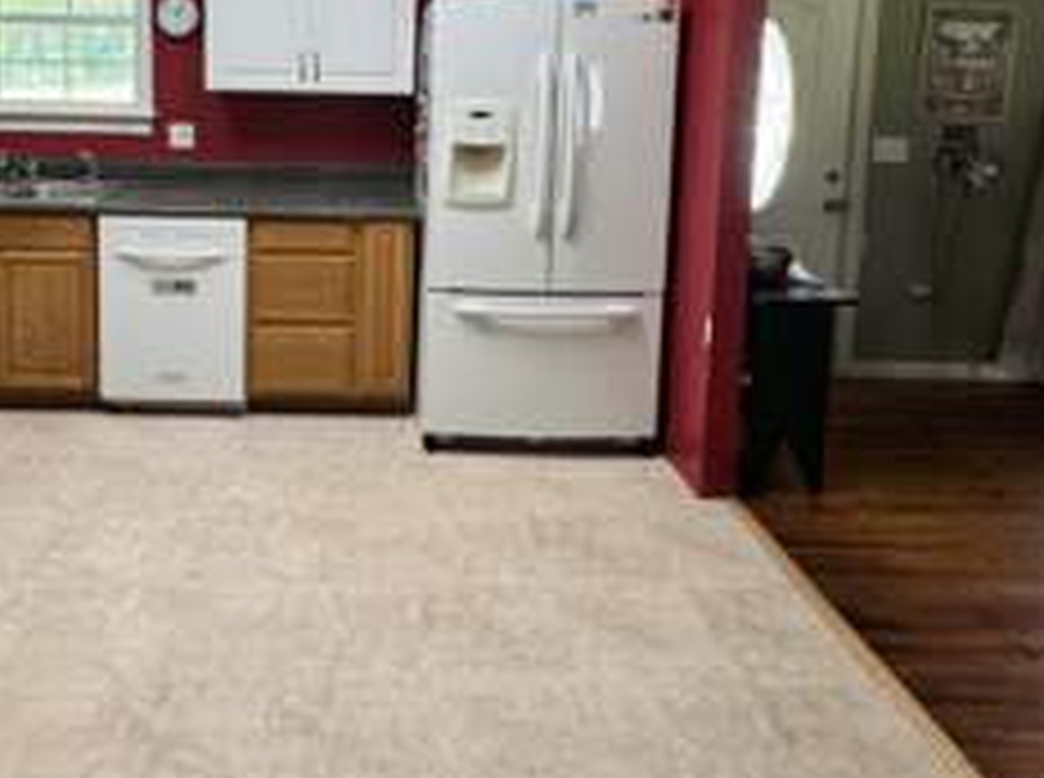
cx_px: 356
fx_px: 873
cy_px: 142
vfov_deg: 45.3
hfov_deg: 60.4
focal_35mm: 29
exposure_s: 1/120
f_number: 2.2
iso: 250
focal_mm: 2.22
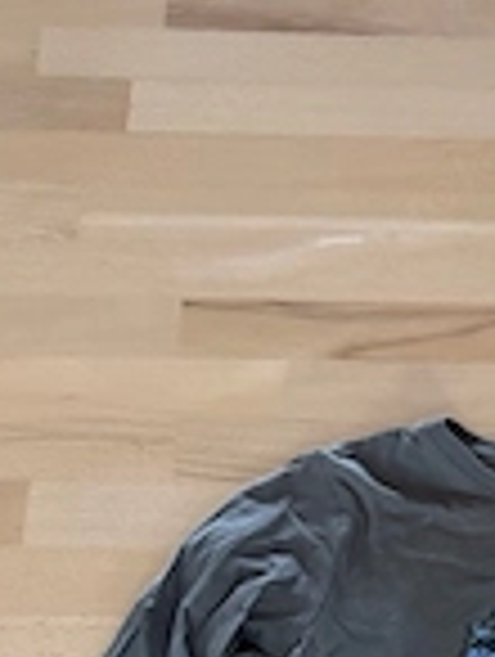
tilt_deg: -68.6
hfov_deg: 19.7
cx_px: 576
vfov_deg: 26.6
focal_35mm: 71
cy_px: 567
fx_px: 1350
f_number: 1.6
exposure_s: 1/34
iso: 640
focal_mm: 5.96
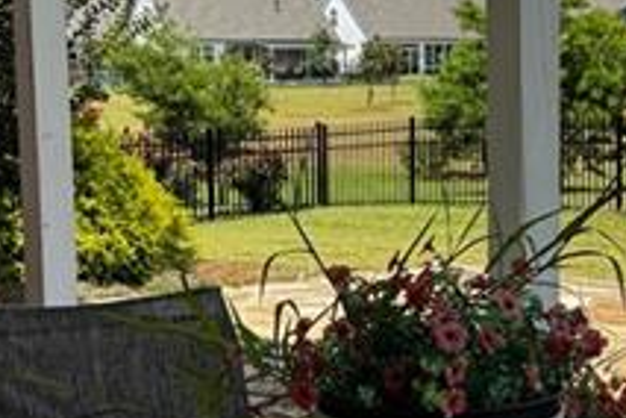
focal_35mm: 90
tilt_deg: -8.8
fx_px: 1565
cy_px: 274
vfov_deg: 15.2
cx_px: 573
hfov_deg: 22.1
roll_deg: +0.0
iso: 80
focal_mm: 6.76
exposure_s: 1/3247
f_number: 1.78
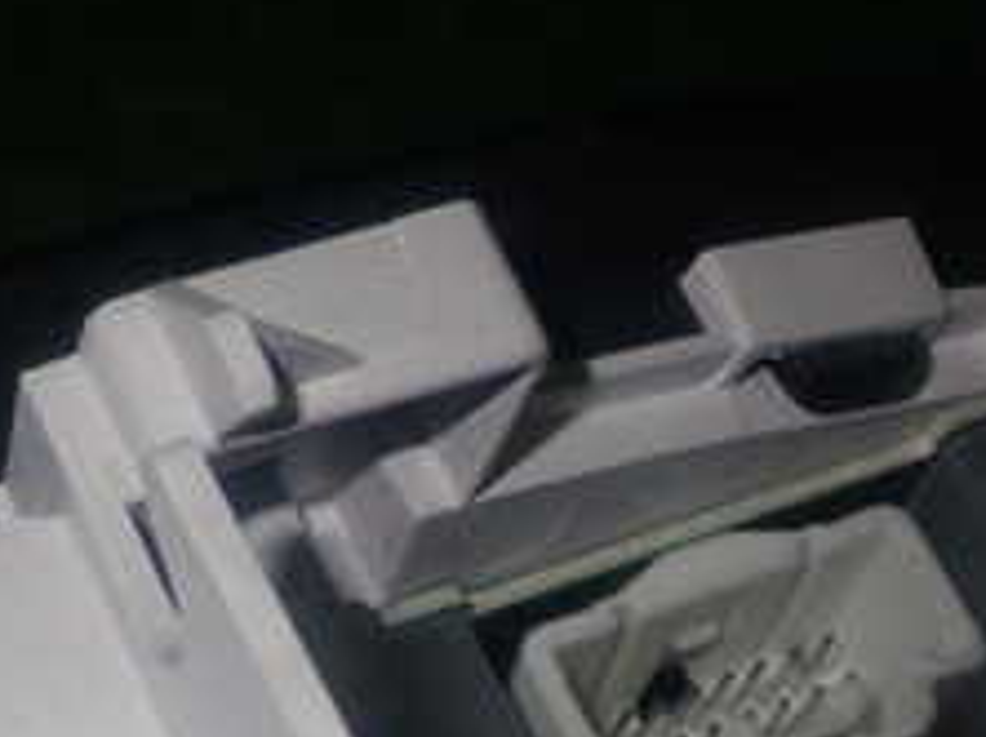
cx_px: -253
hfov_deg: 15.8
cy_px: 861
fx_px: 3386
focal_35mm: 119
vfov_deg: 12.2
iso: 200
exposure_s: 1/40
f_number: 9
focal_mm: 7.84
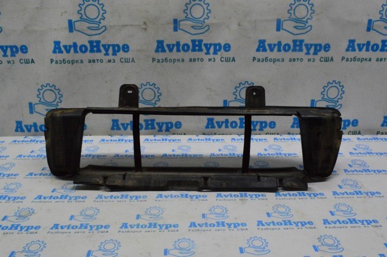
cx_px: 194
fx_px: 370
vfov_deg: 38.3
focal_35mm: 34
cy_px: 128
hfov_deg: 55.2
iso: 6400
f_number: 25
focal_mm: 23
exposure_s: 1/60
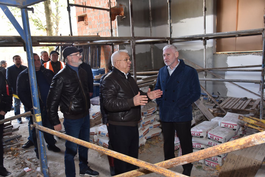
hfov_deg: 60.3
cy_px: 88
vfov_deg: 42.4
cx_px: 132
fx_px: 228
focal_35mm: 31
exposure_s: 1/60
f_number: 7.1
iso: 1000
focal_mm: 31
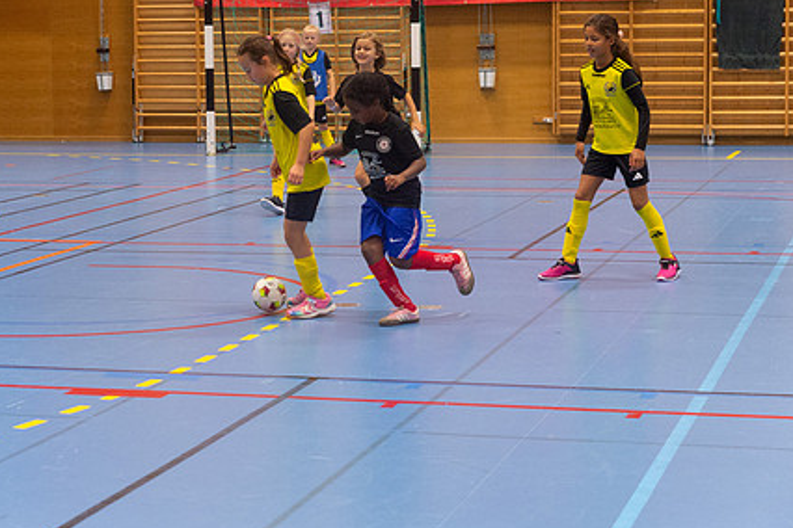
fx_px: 2159
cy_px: 195
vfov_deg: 13.9
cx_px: 296
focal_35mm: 98
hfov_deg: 20.8
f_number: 3.5
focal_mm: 70
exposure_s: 1/400
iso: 4500
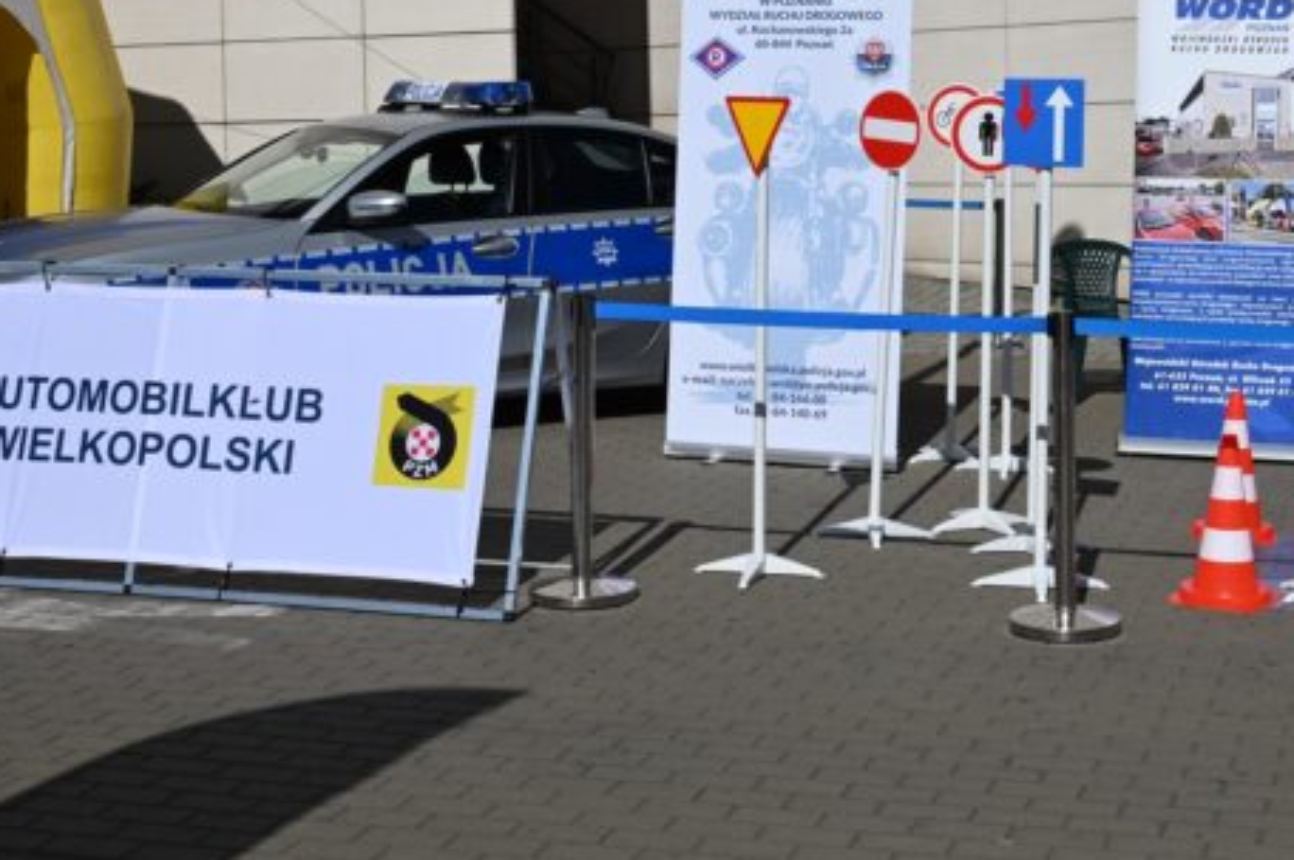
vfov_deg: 22.6
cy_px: 143
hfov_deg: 33.6
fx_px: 2118
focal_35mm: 59
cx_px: 891
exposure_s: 1/640
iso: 250
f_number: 14
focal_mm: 35
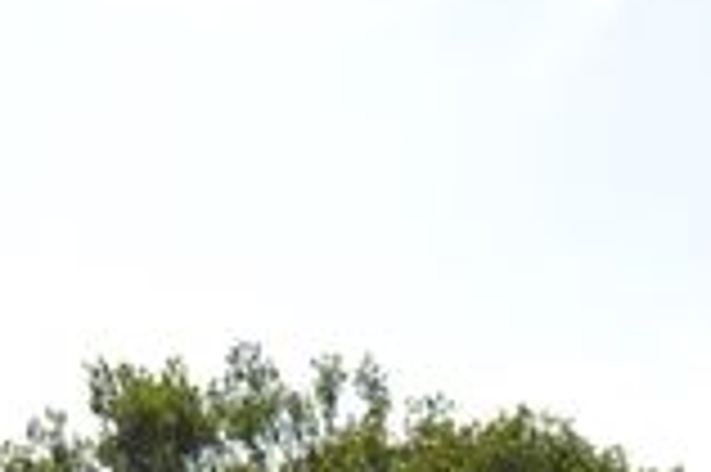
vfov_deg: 6.5
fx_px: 4123
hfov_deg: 9.6
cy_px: 717
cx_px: -274
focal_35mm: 209
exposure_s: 1/200
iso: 100
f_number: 11
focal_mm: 44
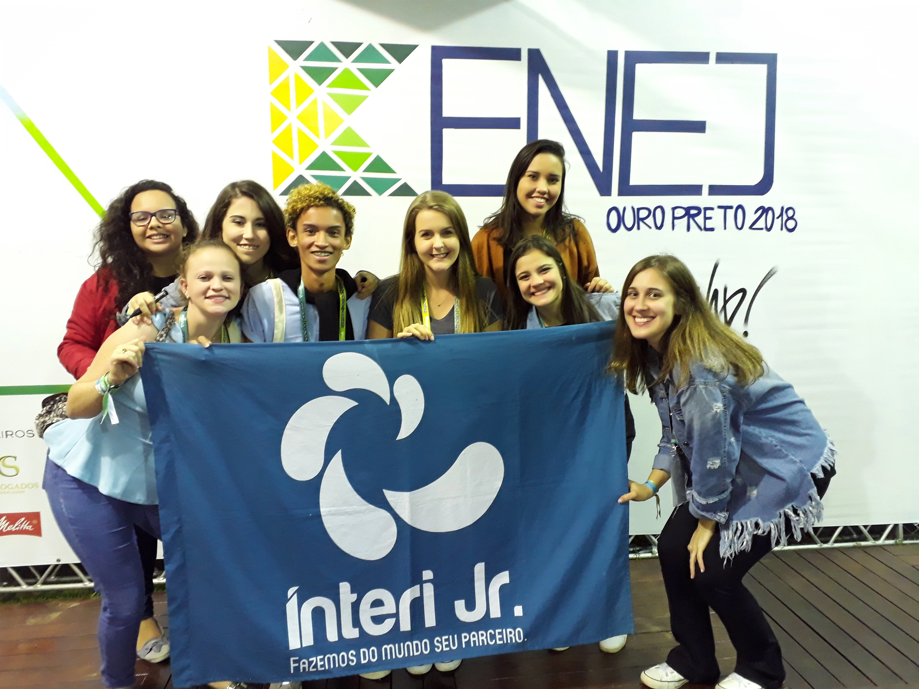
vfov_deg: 51.4
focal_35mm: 27
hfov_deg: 65.3
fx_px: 717
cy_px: 344
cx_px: 460
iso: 250
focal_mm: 3.6
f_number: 1.9
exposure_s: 1/15
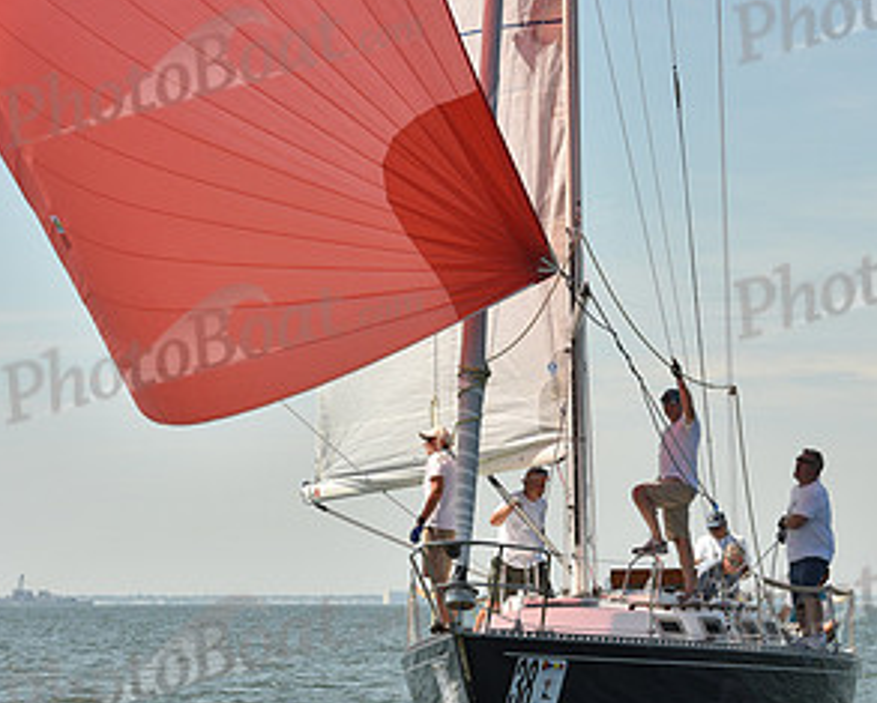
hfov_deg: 11.5
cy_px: 459
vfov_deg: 9.3
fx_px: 4339
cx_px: 581
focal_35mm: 167
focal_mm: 90
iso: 320
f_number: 10
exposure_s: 1/1000
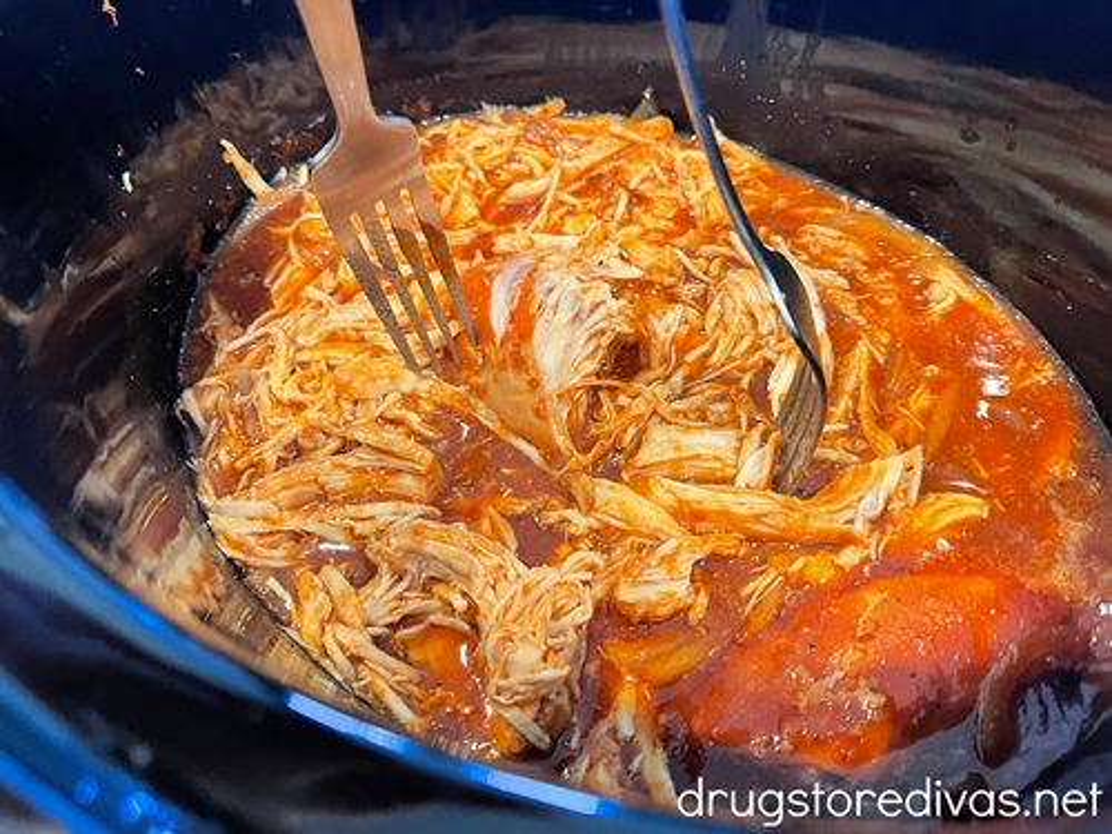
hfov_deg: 69.4
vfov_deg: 54.9
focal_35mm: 25
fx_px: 803
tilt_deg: -54.0
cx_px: 556
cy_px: 417
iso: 400
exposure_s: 1/60
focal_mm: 5.1
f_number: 1.6
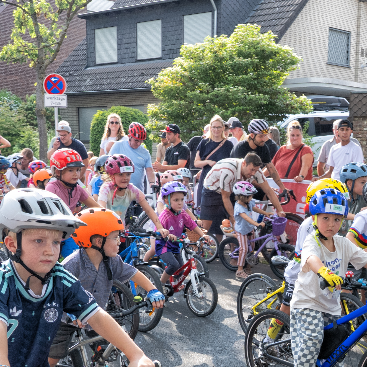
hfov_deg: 27.9
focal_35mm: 61
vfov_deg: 27.2
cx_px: 261
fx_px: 732
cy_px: 328
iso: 160
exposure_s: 1/200
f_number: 5.6
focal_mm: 14
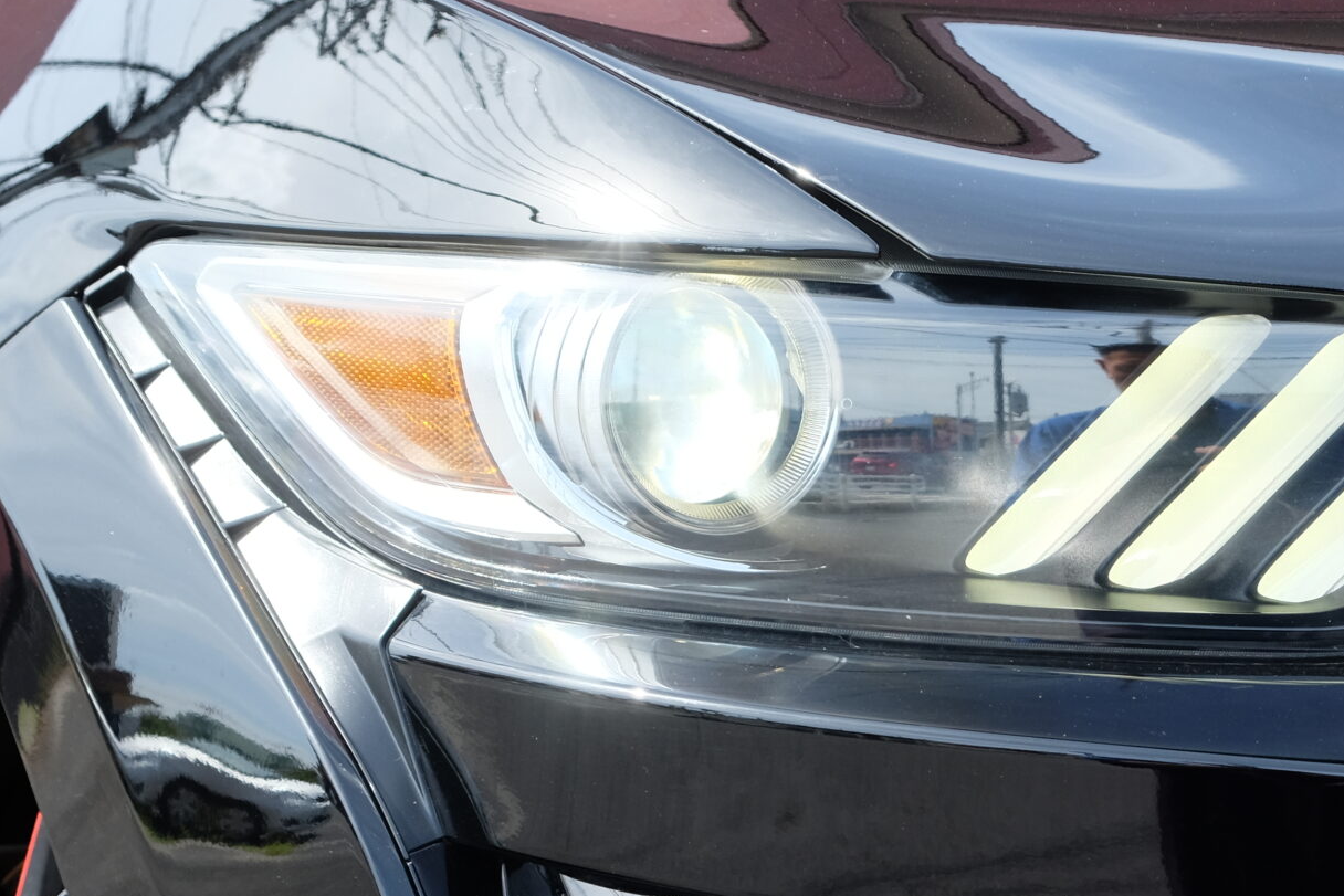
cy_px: 768
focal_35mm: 80
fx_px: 2987
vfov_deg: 16.9
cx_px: 1148
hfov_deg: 24.8
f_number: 5.6
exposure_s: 1/240
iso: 400
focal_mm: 25.4
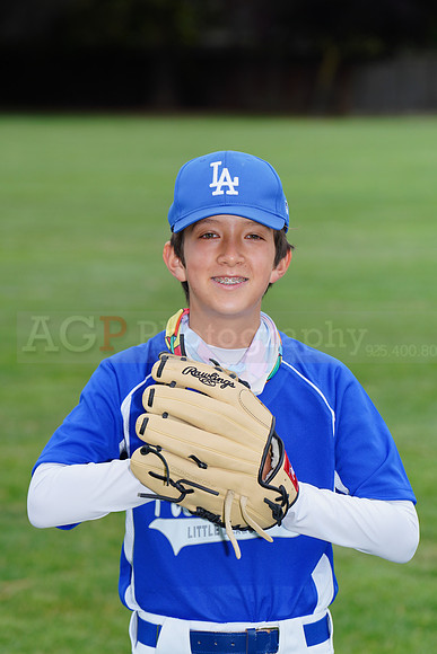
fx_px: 3639
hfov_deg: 6.9
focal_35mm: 200
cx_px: 218
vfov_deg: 10.3
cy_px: 327
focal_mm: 200
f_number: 8
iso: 200
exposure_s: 1/200
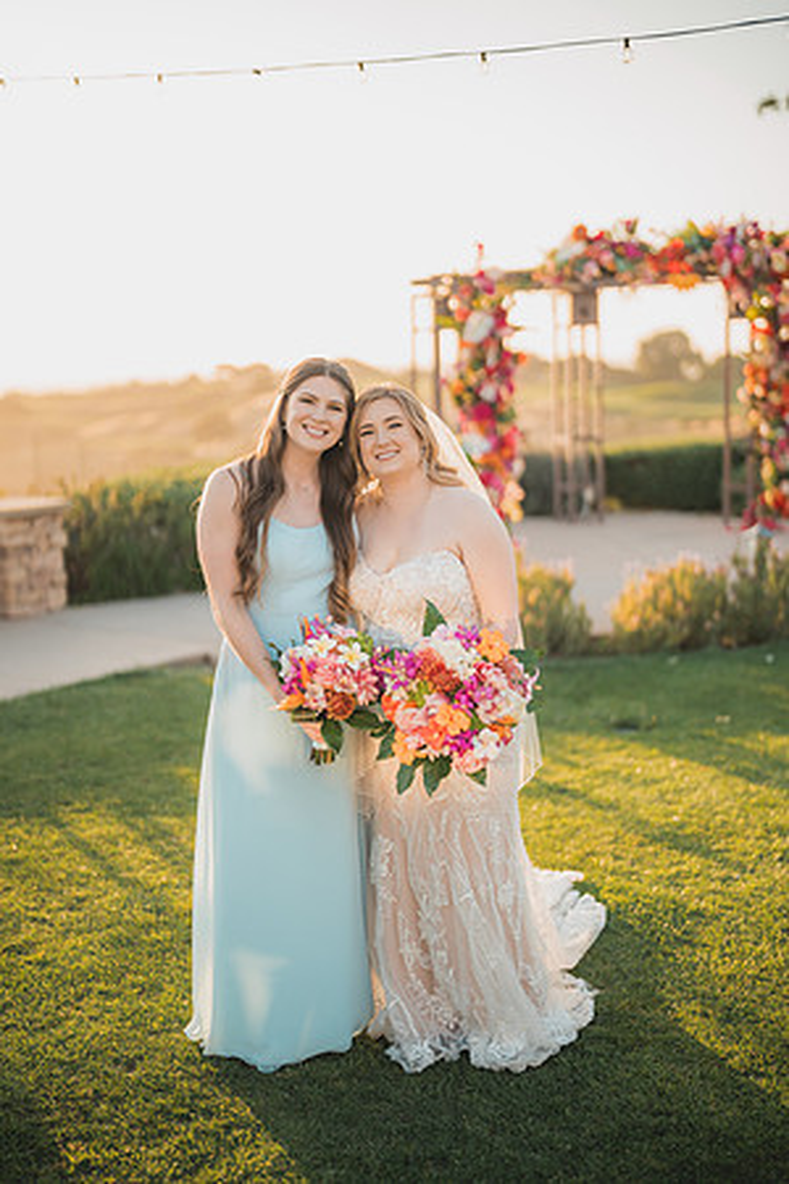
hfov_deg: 27.0
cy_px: 592
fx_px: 1644
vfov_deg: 39.6
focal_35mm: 50
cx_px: 394
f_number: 1.2
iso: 200
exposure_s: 1/2500
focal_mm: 50
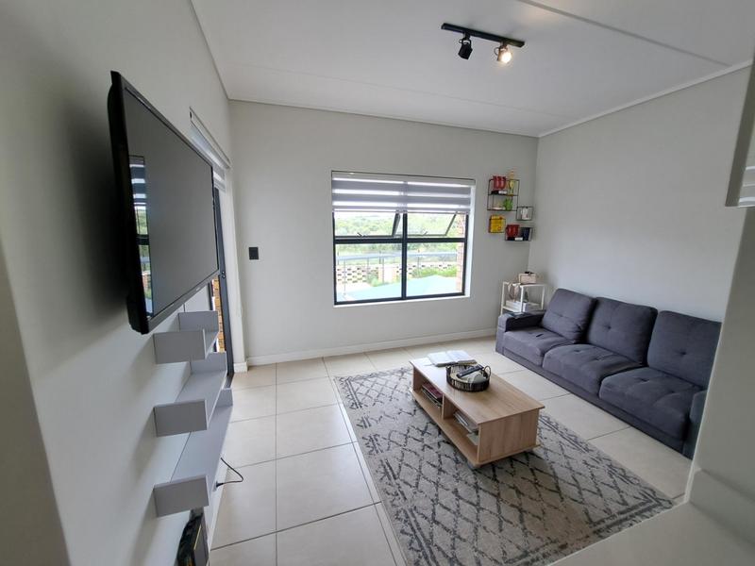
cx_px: 378
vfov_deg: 89.9
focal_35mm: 13
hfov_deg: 106.2
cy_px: 283
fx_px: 284
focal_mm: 1.74
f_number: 2.2
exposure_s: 1/50
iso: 50
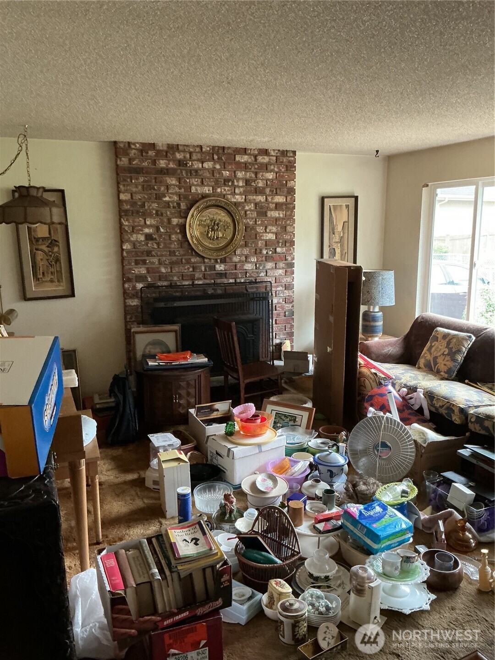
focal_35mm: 29
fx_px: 553
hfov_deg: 48.2
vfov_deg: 61.7
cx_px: 248
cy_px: 330
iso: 250
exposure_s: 1/60
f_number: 1.8
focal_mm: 3
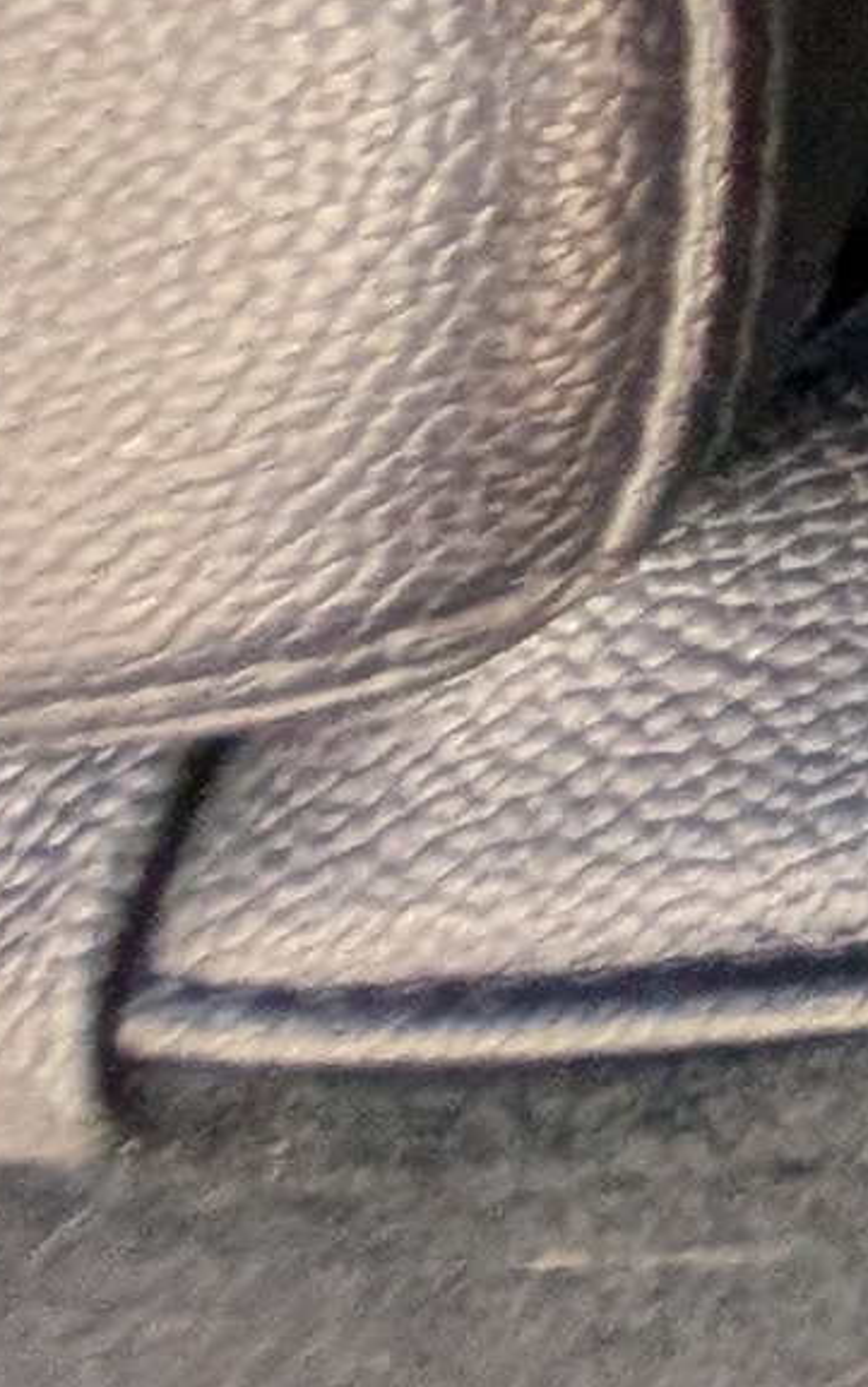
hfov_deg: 6.3
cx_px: 4371
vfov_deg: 15.1
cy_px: -1837
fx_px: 3404
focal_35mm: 90
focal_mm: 2.02
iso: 50
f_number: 1.7
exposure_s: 1/322
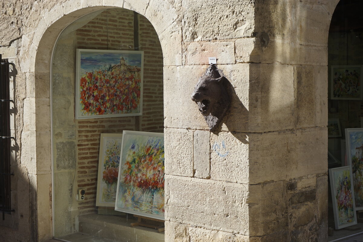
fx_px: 706
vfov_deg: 19.5
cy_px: 121
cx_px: 182
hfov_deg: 28.8
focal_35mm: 70
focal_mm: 70
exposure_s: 1/200
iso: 100
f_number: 7.1
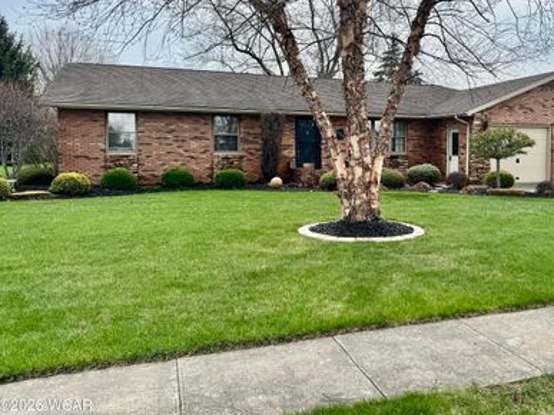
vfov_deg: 45.1
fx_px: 496
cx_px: 355
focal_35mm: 31
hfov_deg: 57.5
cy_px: 161
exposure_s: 1/5814
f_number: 1.78
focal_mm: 6.76
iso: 80
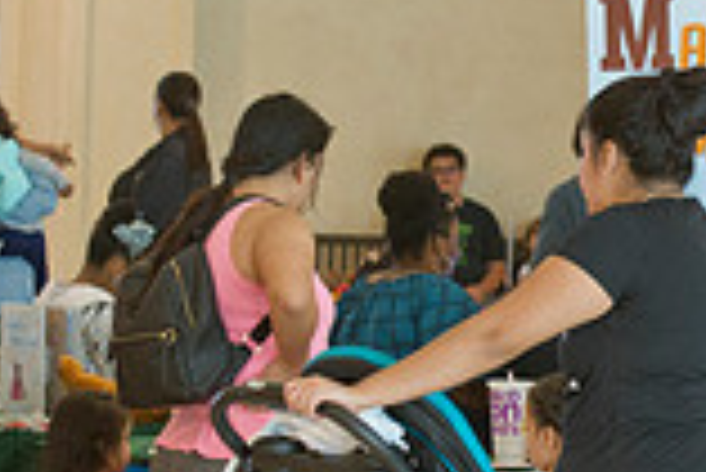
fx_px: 5064
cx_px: 764
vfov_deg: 5.3
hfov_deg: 7.9
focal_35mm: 258
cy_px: 261
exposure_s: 1/60
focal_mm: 70
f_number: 5
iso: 1250
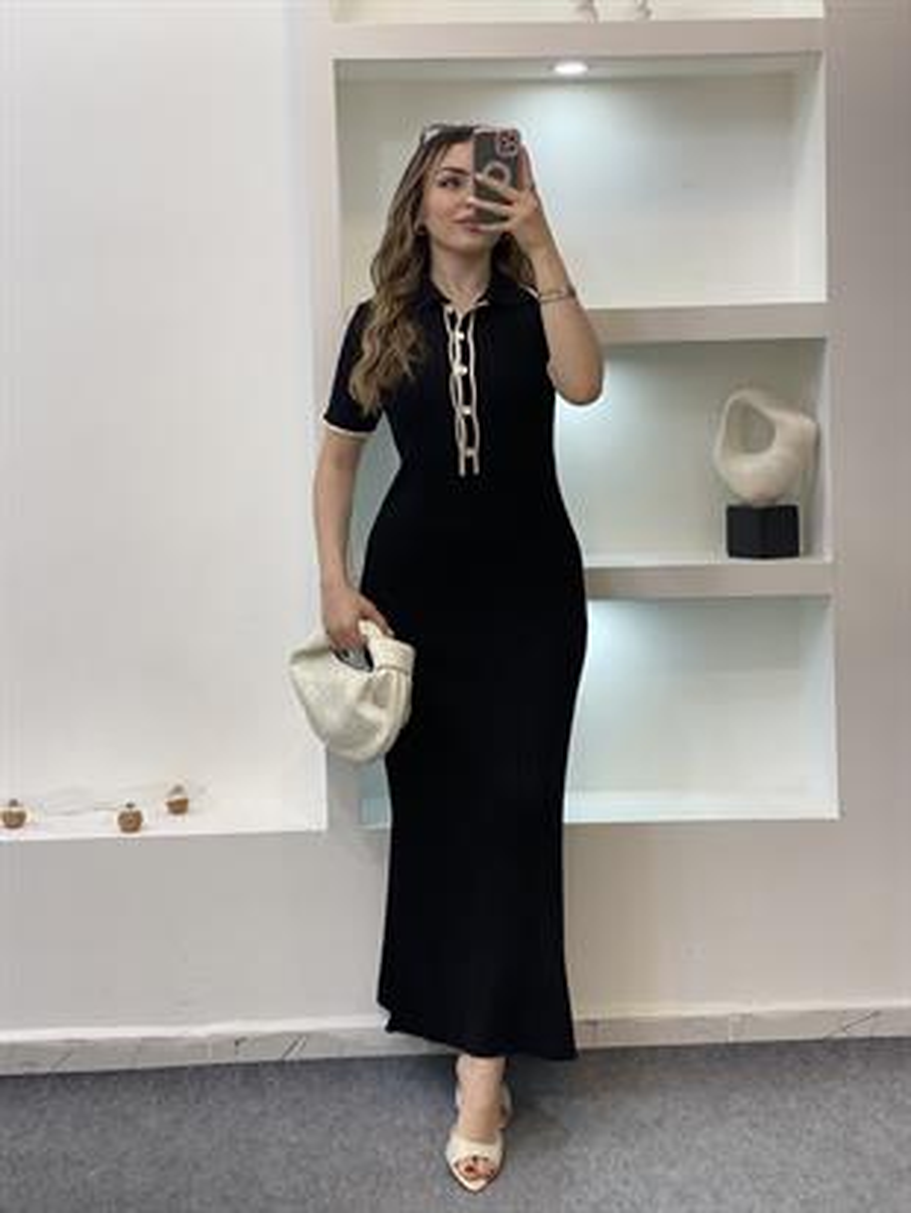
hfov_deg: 28.0
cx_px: 456
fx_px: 1824
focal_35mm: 52
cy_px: 606
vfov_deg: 36.8
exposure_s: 1/122
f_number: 2
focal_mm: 6
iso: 100
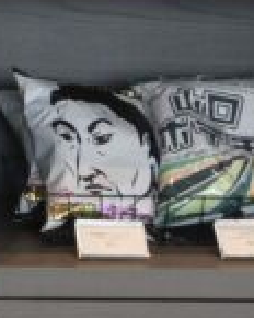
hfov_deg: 4.7
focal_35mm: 312
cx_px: -521
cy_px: -253
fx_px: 2932
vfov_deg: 6.1
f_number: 5.6
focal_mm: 47
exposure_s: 1/160
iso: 1000
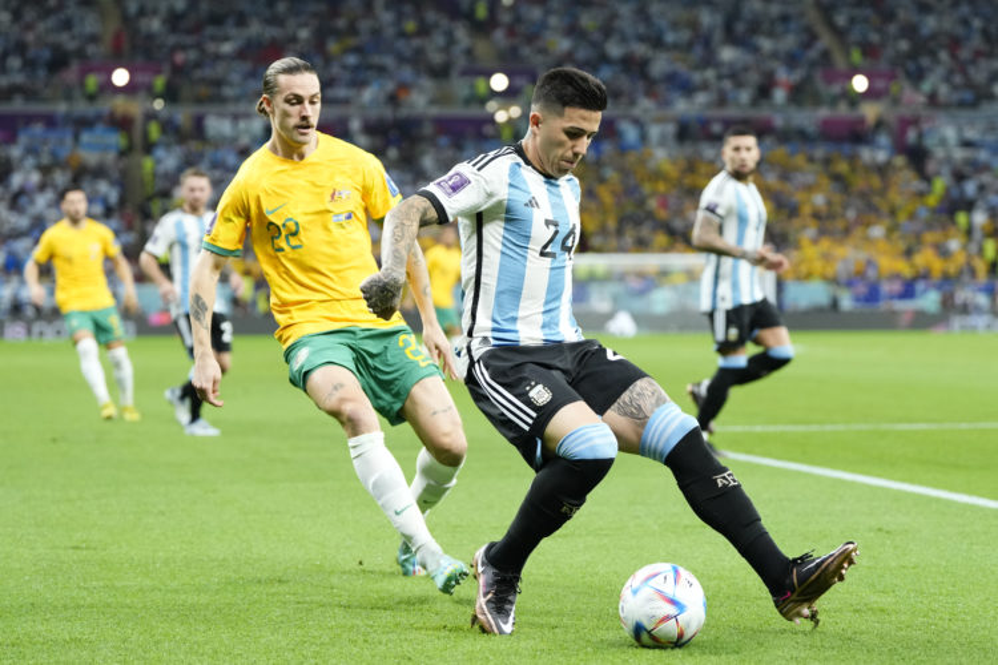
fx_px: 2633
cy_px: 332
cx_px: 499
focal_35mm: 95
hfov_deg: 21.5
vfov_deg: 14.4
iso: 2500
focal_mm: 95
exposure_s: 1/1600
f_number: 2.8
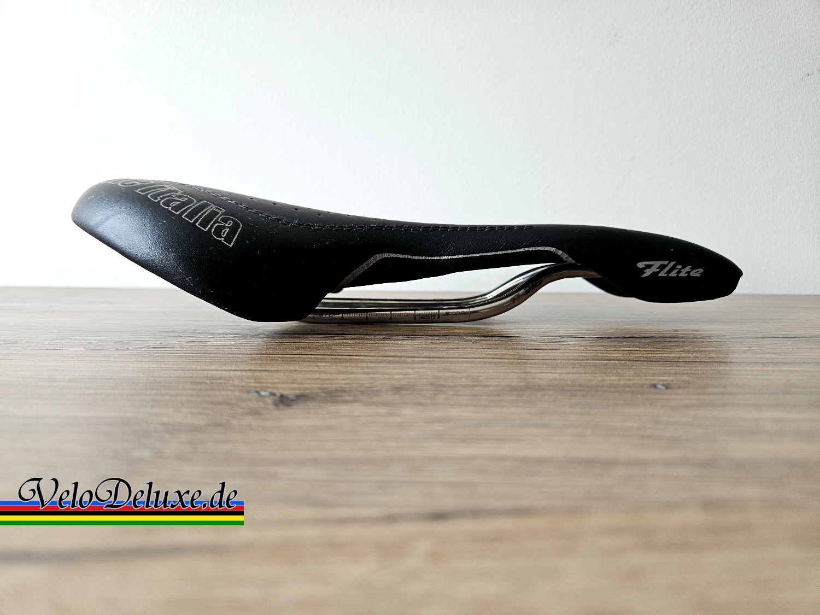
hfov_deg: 73.9
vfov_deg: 58.9
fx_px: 545
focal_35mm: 23
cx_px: 410
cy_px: 308
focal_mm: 5.4
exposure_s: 1/180
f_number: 1.8
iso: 80
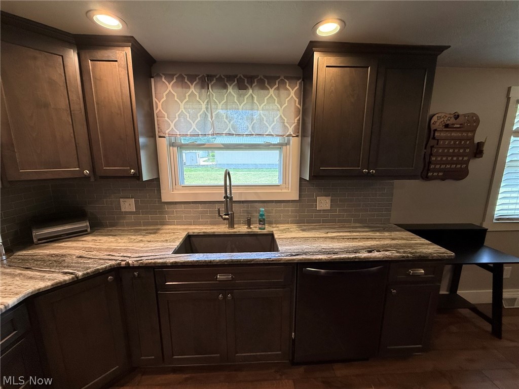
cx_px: 260
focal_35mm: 14
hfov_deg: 102.1
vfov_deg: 85.7
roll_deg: -0.4
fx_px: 210
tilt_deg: -10.1
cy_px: 194
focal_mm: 2.22
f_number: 2.2
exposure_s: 1/120
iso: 160
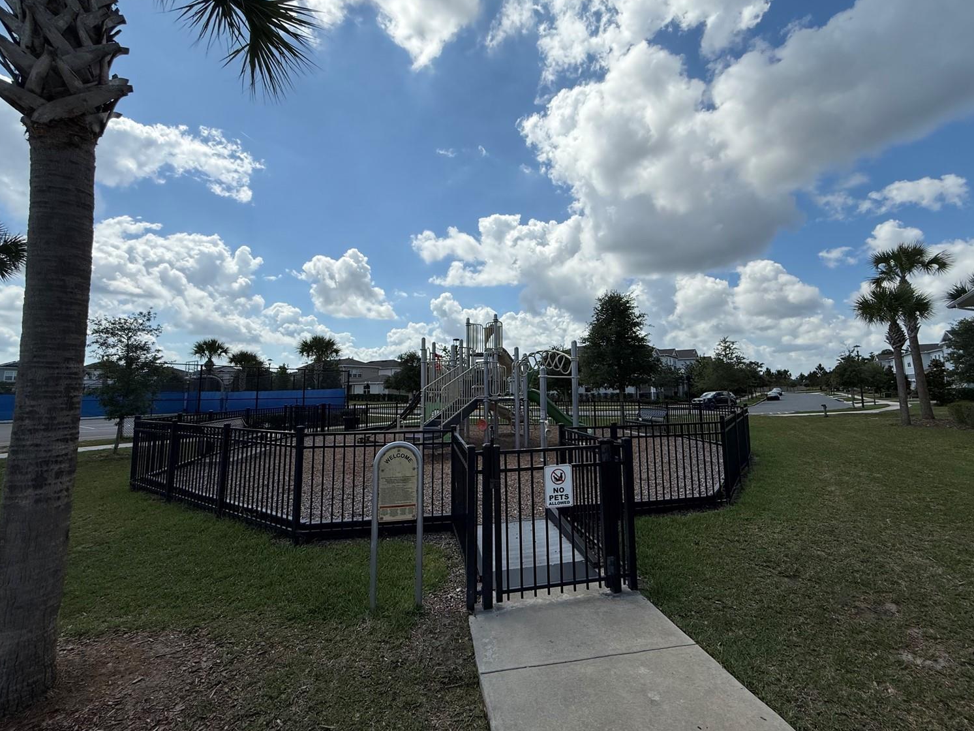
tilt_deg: +6.9
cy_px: 341
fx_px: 422
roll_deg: +0.7
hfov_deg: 98.1
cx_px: 516
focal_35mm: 15
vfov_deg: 81.6
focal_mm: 2.22
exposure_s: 1/4762
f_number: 2.2
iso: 50
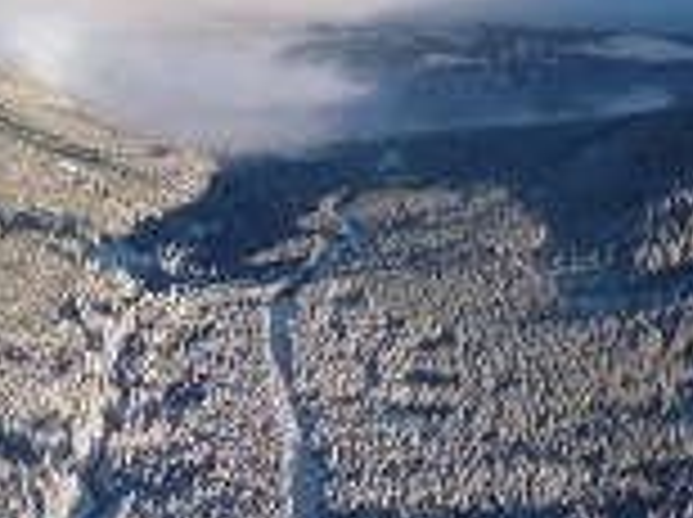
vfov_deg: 21.0
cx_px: 18
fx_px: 1399
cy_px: 275
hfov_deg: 26.5
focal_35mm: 70
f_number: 2.5
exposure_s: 1/640
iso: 100
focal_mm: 4.3
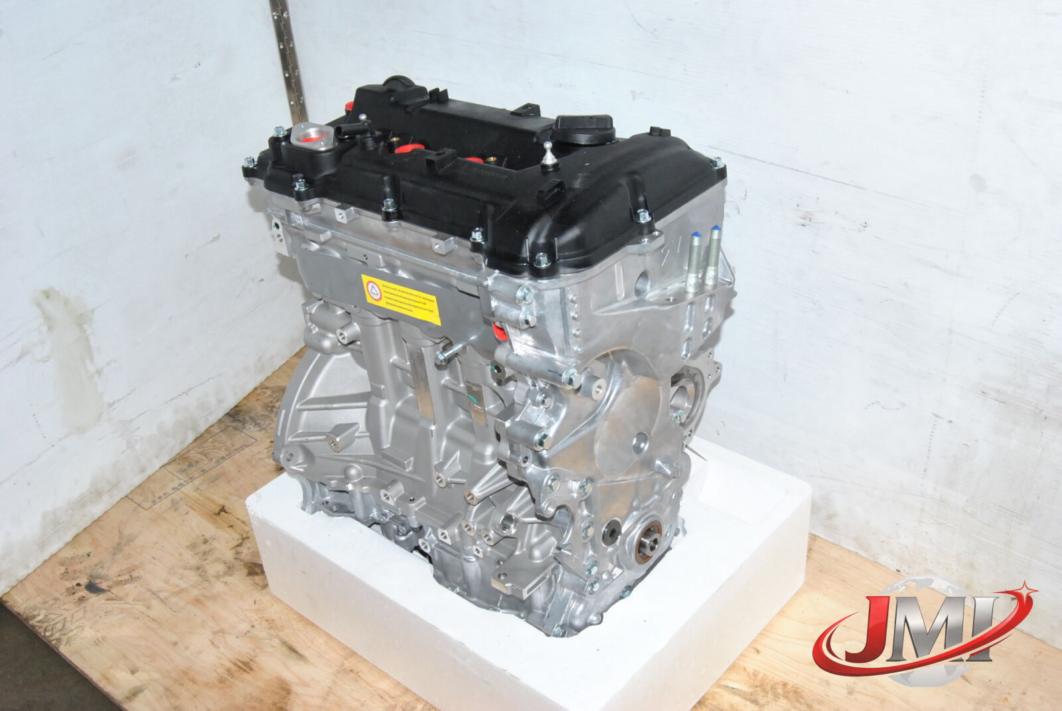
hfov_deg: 49.5
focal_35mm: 39
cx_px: 531
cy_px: 356
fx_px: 1152
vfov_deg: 34.3
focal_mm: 26
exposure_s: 1/200
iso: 800
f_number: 14
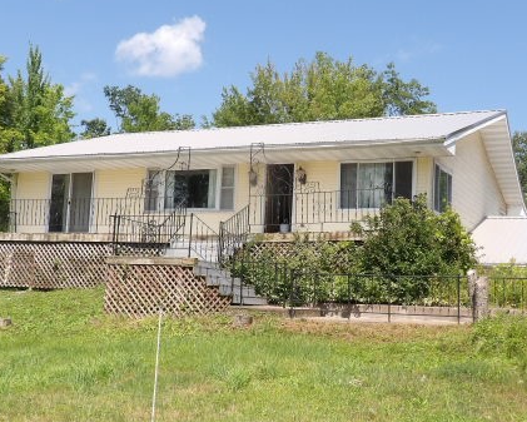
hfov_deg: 38.0
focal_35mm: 49
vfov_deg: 30.8
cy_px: 243
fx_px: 764
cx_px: 295
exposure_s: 1/517
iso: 100
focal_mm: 5.9
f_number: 3.6
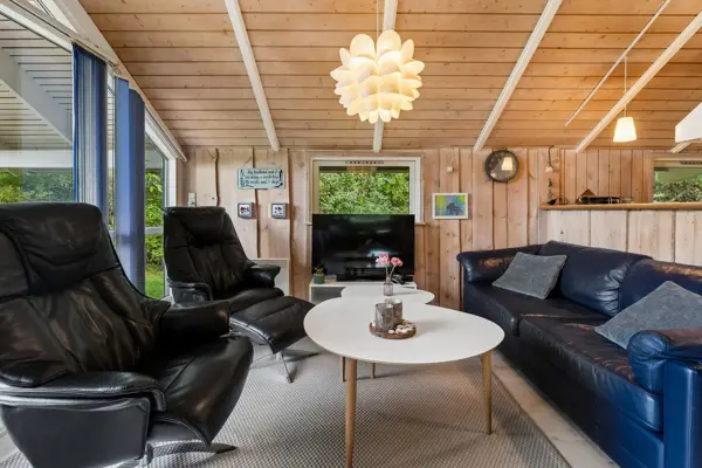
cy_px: 234
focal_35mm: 16
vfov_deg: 74.6
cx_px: 351
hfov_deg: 97.6
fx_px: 307
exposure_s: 1/25
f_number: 8
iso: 200
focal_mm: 10.5
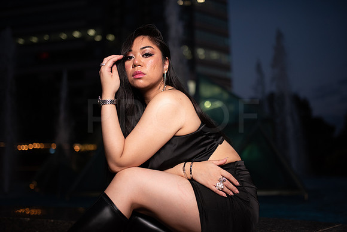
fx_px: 337
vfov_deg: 37.9
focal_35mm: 35
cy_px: 116
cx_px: 174
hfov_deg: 54.4
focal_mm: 35
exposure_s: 1/1000
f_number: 1.4
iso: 640
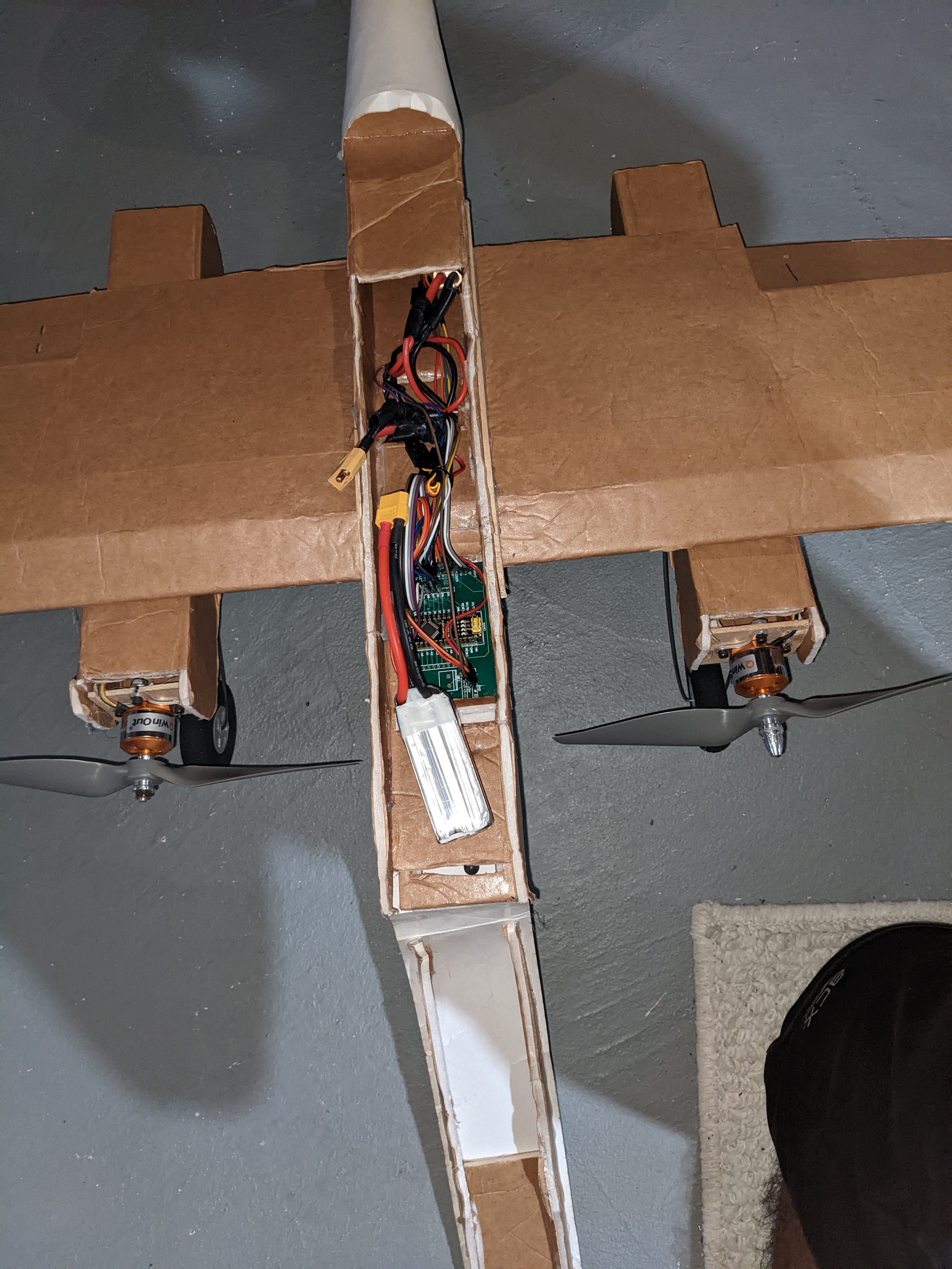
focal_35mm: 27
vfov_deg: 65.3
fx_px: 990
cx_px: 476
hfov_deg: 51.4
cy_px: 634
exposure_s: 1/60
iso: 510
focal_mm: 4.38
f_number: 1.73
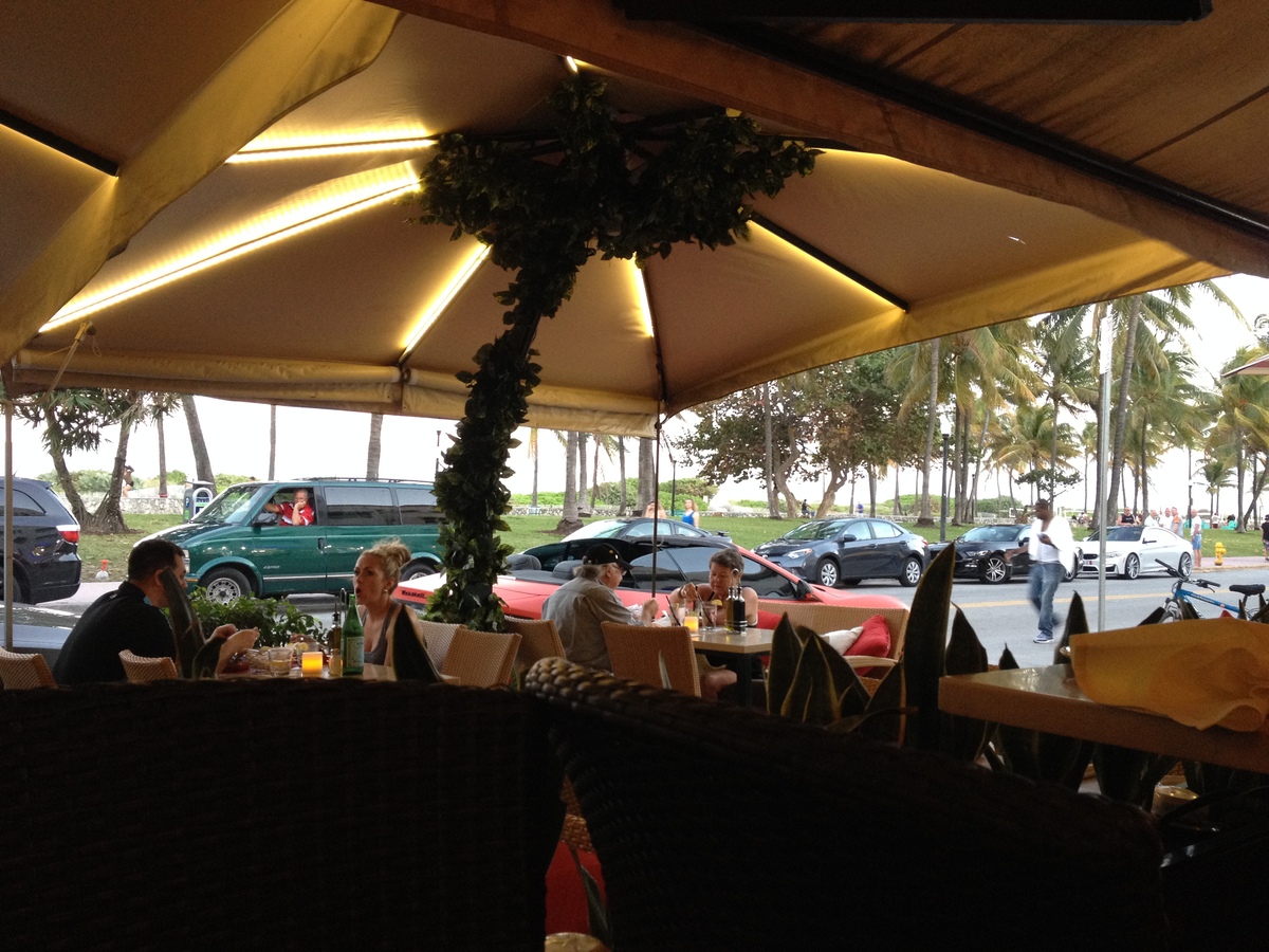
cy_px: 476
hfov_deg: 52.6
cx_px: 634
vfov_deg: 40.7
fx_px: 1283
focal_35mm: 35
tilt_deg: -0.6
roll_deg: -0.9
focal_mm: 4.28
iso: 160
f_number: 2.4
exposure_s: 1/20
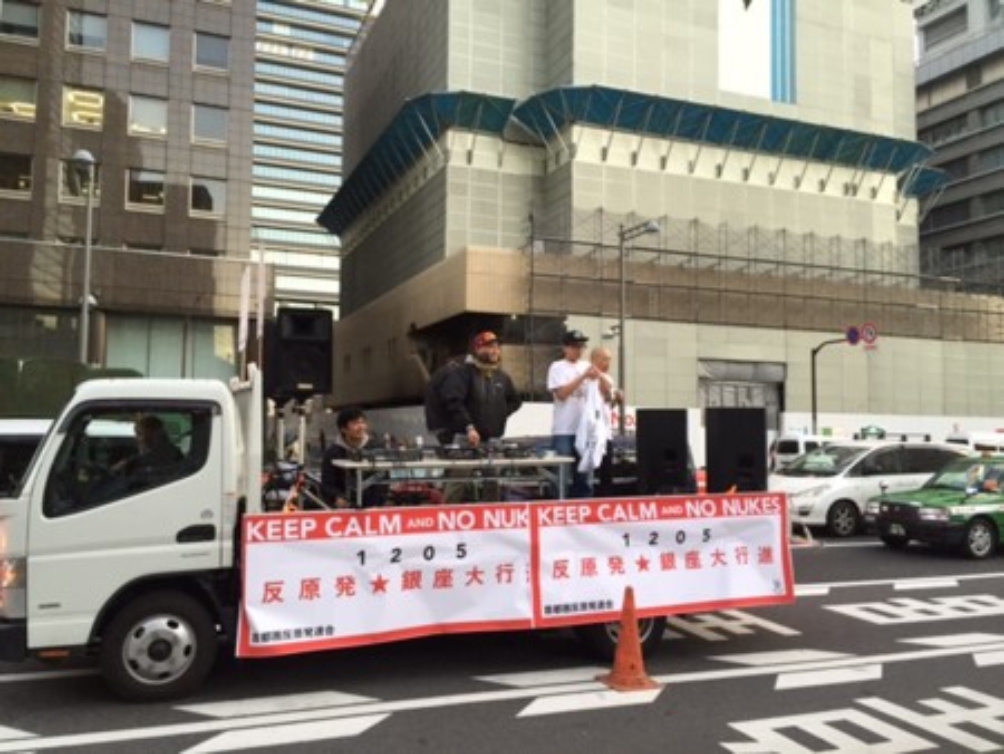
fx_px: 842
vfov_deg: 48.3
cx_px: 502
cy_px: 377
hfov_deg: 61.6
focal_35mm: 29
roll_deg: -1.3
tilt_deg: +6.0
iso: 50
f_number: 2.2
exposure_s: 1/30
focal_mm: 4.15
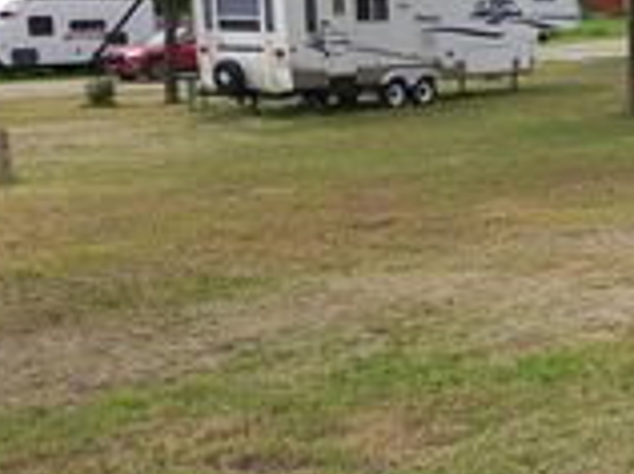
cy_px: 259
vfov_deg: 19.3
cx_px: 750
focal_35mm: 76
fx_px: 1390
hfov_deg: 23.6
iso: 100
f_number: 1.8
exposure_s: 1/226
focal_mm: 5
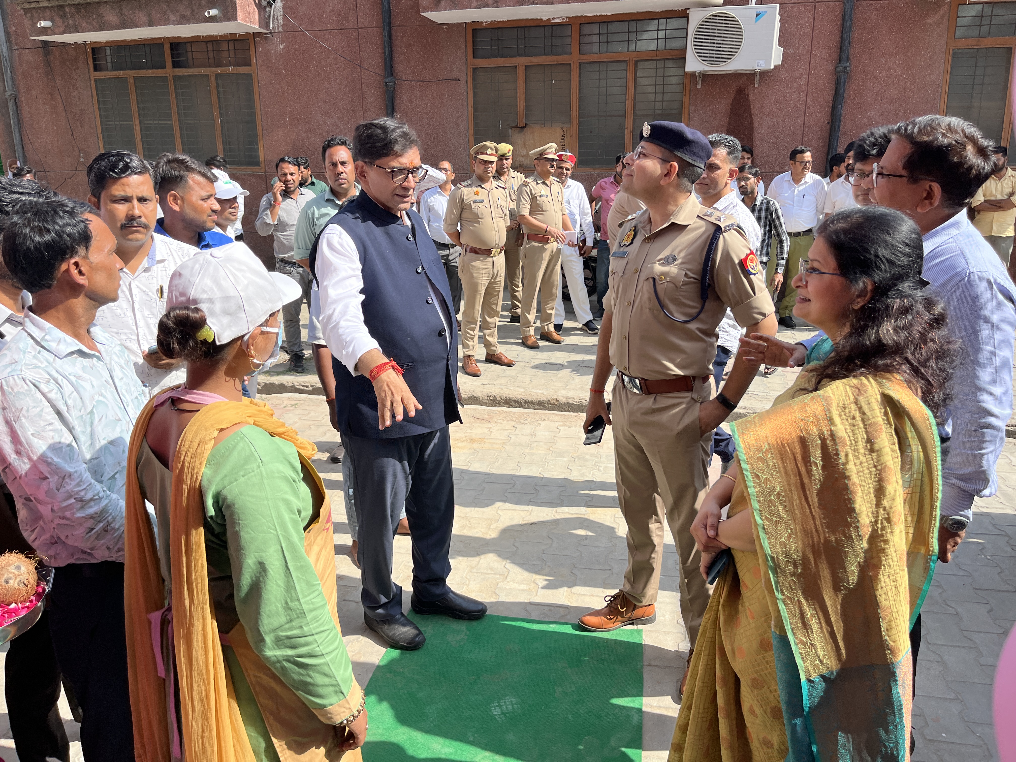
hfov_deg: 67.3
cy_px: 381
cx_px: 508
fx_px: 763
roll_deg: +0.5
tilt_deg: -16.2
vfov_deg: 53.1
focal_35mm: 26
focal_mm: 5.1
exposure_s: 1/1517
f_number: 1.6
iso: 50
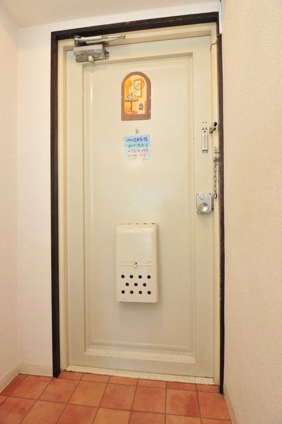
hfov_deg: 67.2
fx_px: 212
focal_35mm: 18
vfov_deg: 90.1
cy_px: 212
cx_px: 141
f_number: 7.1
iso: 1000
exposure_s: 1/60
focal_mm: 12
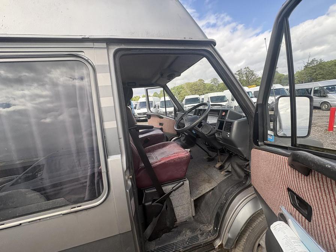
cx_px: 168
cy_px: 126
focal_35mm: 14
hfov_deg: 102.1
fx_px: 136
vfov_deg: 85.7
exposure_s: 1/335
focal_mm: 2.22
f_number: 2.2
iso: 40
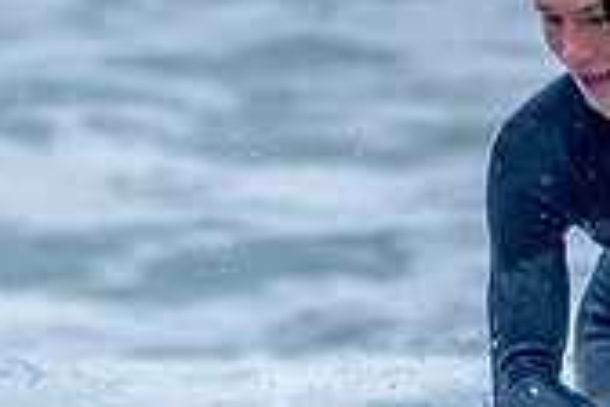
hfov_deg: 1.2
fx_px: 29261
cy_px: 511
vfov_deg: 0.8
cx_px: 519
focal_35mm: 1727
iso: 800
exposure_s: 1/2000
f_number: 5.6
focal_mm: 500
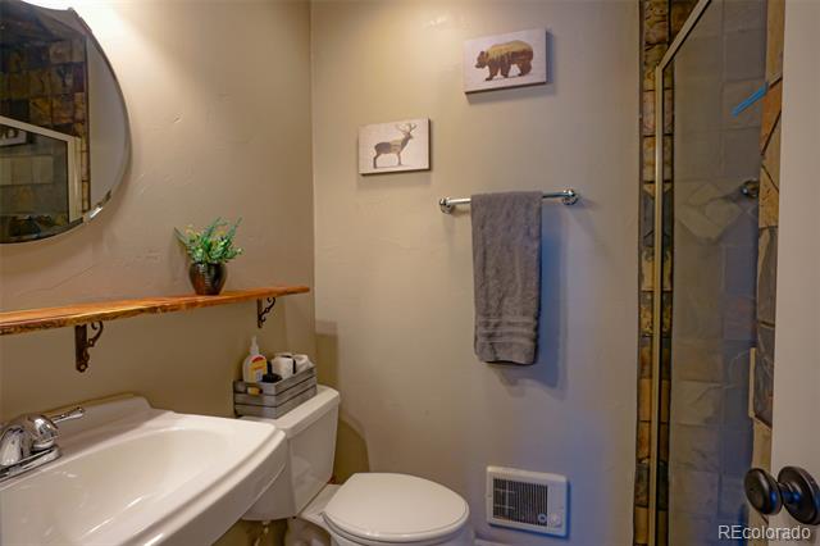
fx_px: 387
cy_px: 273
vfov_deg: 70.4
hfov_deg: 93.3
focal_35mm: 17
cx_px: 410
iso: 400
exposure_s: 1/6
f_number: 11
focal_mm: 17
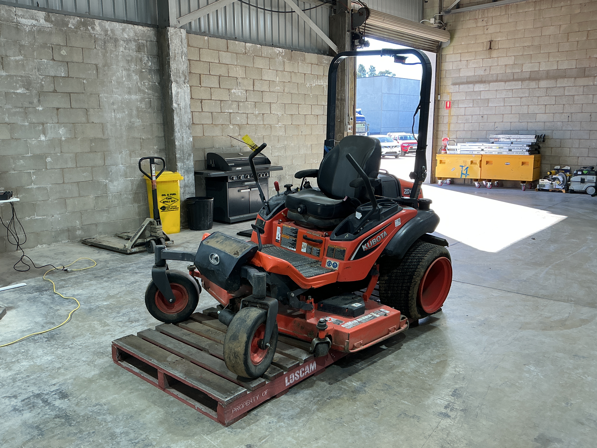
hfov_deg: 61.7
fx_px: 500
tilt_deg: -10.8
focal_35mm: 29
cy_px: 224
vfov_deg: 48.2
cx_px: 298
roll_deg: +0.5
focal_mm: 3
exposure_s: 1/120
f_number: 1.8
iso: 32
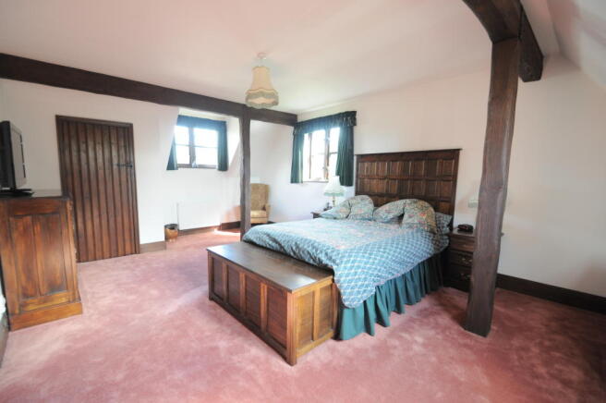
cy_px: 202
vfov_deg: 77.2
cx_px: 303
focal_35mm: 15
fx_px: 252
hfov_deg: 100.4
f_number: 3.5
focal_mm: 10
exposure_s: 1/50
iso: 800
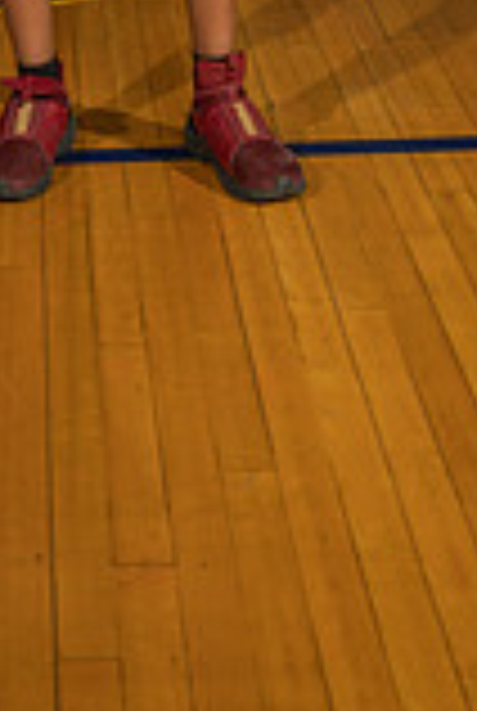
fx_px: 2137
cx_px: 18
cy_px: -270
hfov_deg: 12.6
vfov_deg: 17.5
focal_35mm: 108
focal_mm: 38
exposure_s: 1/200
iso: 160
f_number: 7.1
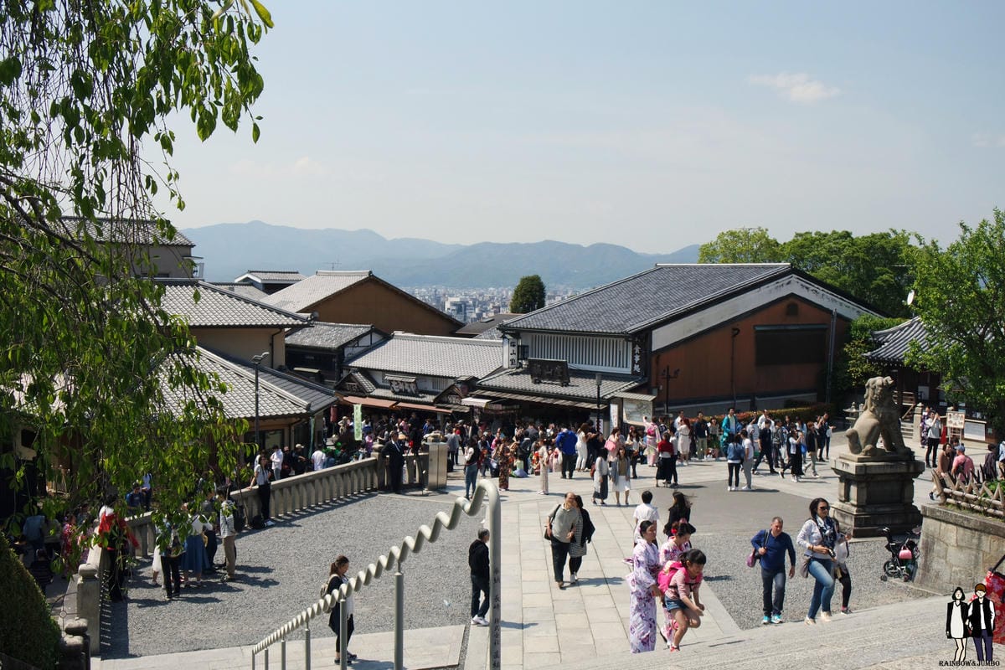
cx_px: 502
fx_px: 1117
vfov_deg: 33.4
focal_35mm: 40
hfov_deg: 48.5
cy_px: 335
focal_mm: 15
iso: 160
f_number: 8
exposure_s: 1/320
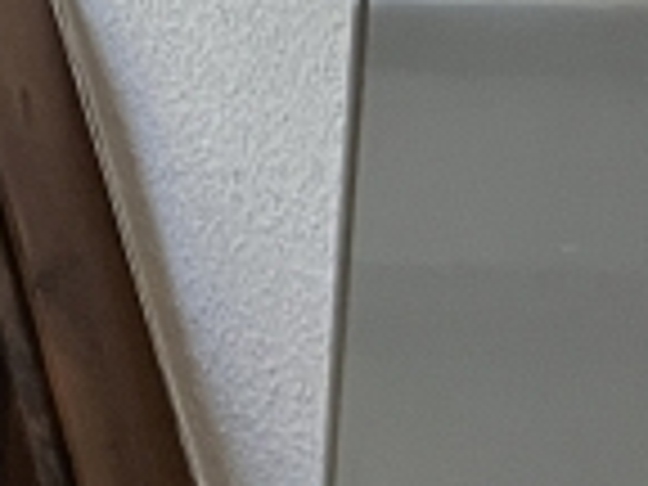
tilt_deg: -3.7
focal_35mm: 185
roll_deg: +0.0
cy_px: 158
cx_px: -1318
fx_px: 3463
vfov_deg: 8.0
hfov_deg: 8.7
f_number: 1.6
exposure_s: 1/33
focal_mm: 5.1
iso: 500
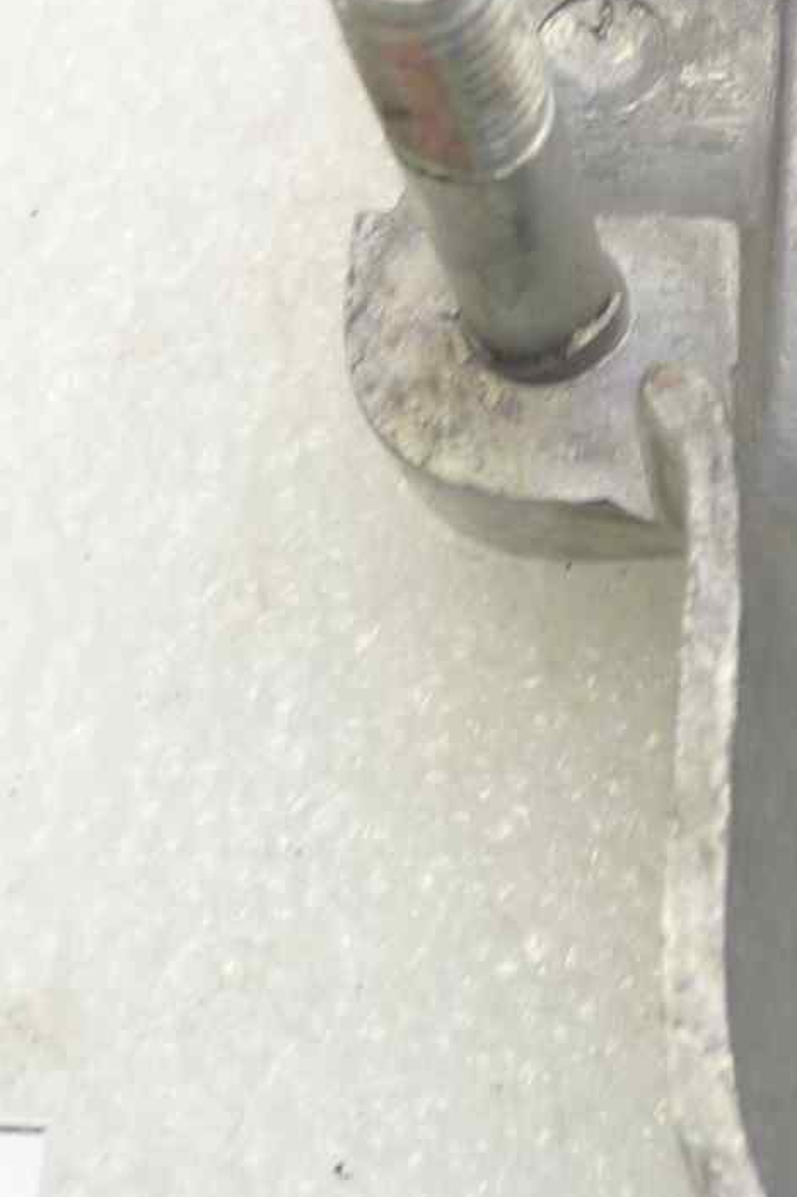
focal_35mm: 95
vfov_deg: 21.1
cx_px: 1227
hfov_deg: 13.5
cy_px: 196
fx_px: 3156
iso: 80
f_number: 3.3
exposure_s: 1/15
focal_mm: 4.1
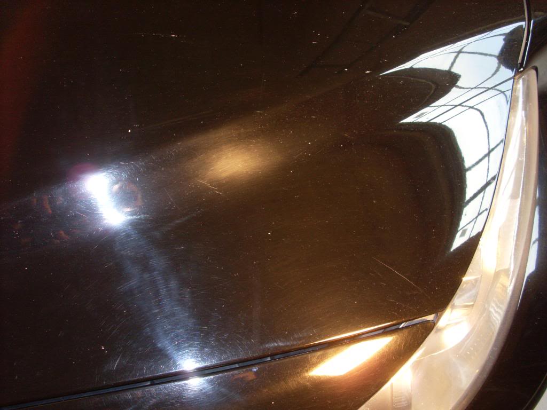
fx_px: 600
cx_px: 274
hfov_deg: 49.0
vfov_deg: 37.7
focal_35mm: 38
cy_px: 205
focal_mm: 6.3
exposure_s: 1/45
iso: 100
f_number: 3
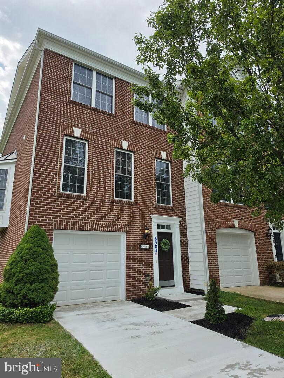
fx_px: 252
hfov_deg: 58.9
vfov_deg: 73.9
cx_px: 142
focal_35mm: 23
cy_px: 189
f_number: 1.4
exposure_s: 1/7939
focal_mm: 6.5
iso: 64
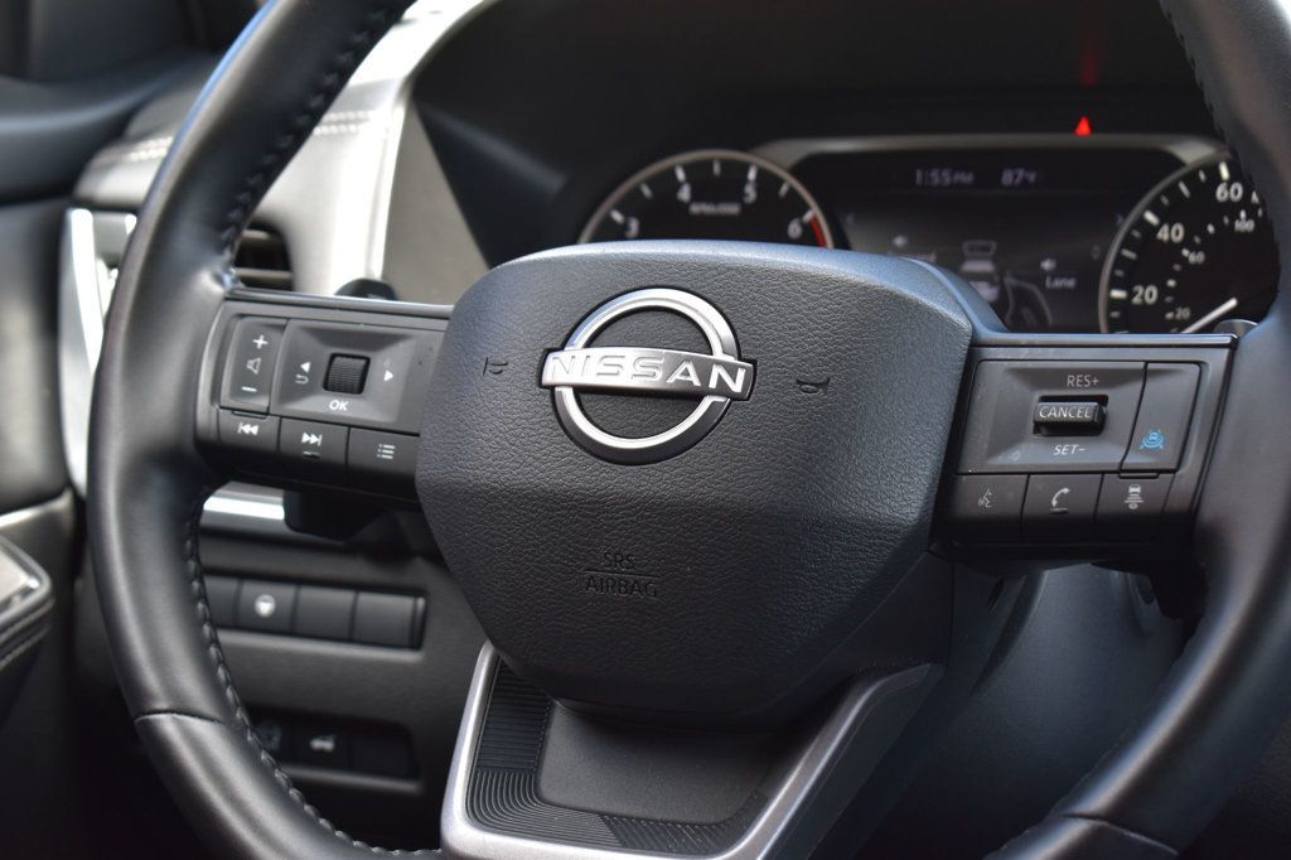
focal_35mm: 78
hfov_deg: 26.0
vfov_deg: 17.5
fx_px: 2796
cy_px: 430
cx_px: 646
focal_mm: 52
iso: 400
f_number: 8
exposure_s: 1/60
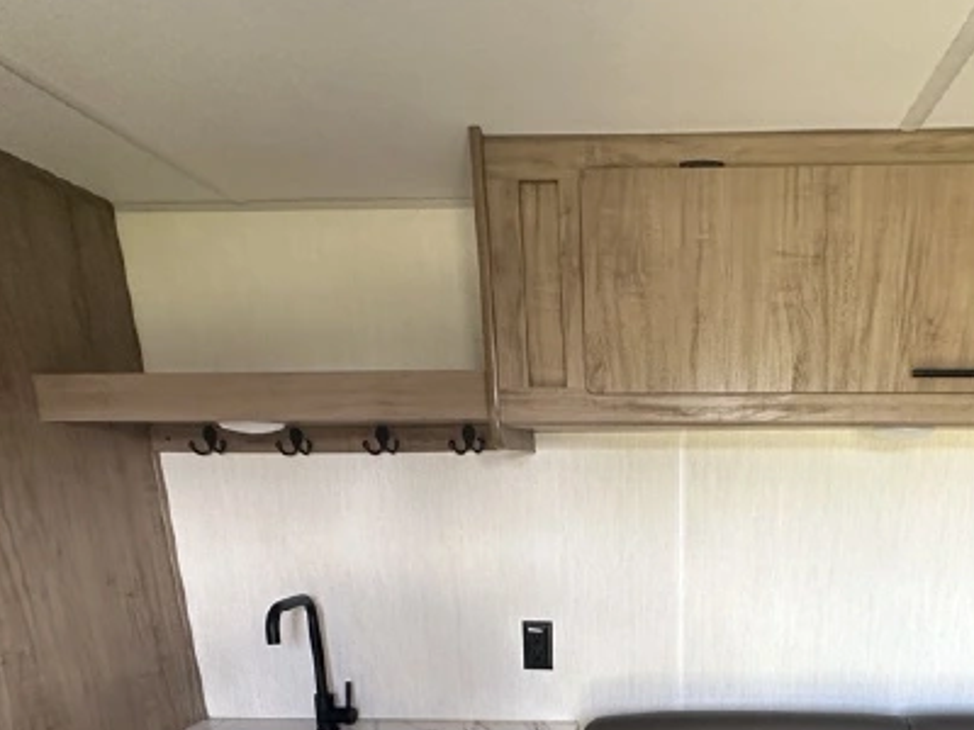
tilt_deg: -18.4
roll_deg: +2.1
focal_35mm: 28
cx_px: 660
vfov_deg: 43.4
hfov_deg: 61.7
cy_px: 713
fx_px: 788
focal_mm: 2.22
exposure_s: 1/99
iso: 160
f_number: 2.2
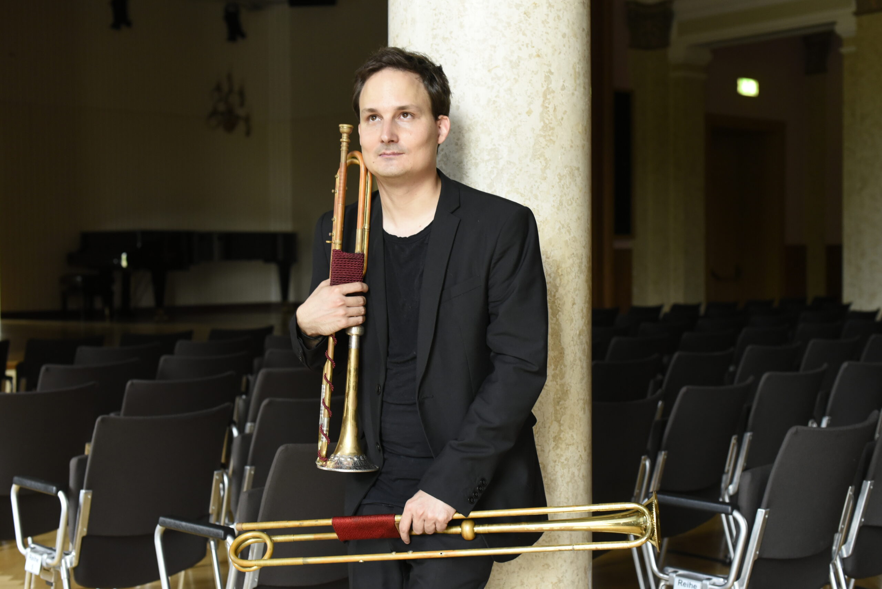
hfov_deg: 39.6
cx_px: 441
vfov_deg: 27.0
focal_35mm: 50
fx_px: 1225
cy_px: 294
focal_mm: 50
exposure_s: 1/100
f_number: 5
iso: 2200
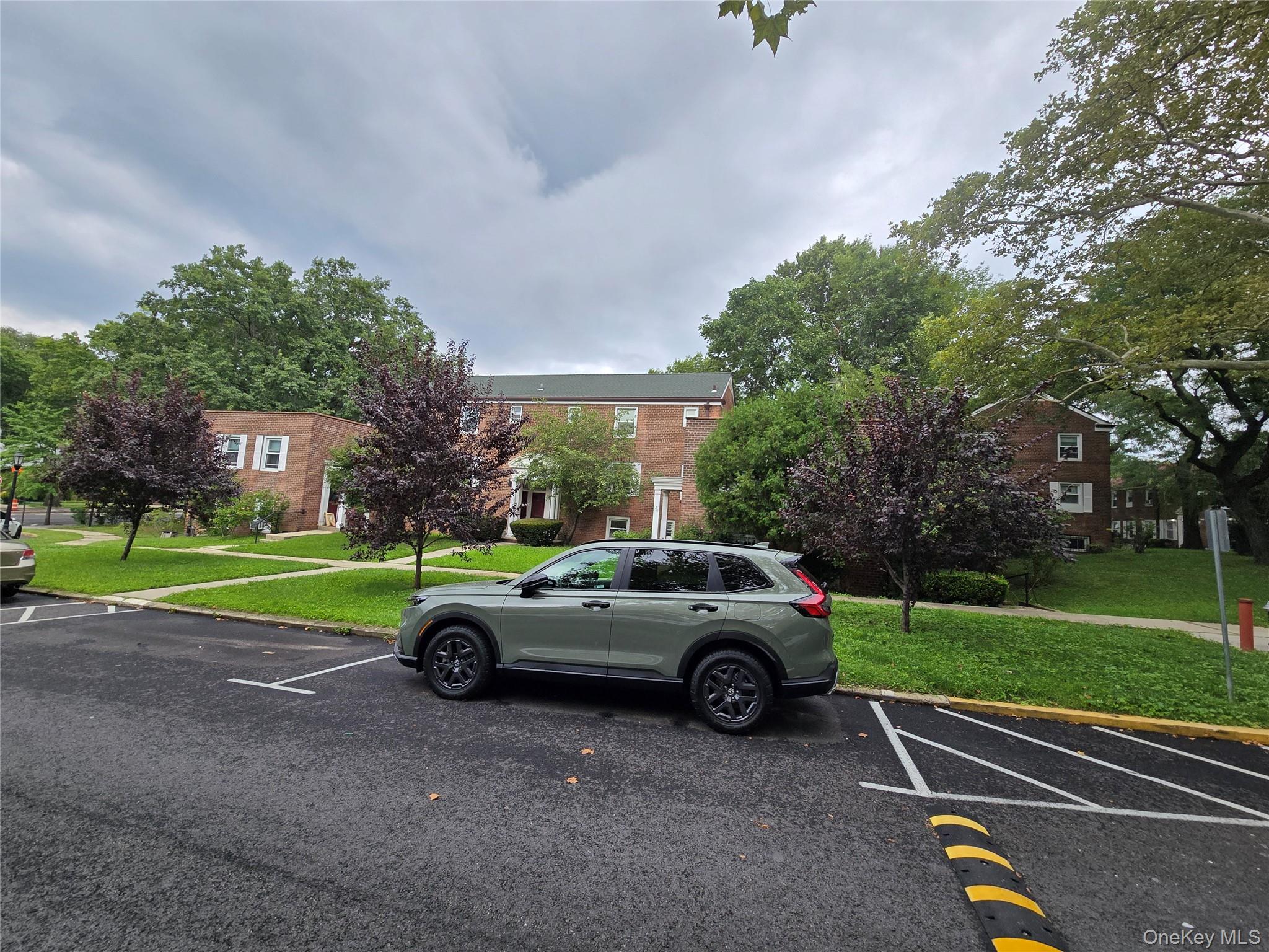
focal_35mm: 13
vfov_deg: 89.9
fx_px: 477
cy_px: 476
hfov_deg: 106.2
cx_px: 634
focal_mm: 2.2
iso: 50
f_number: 2.2
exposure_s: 1/1151
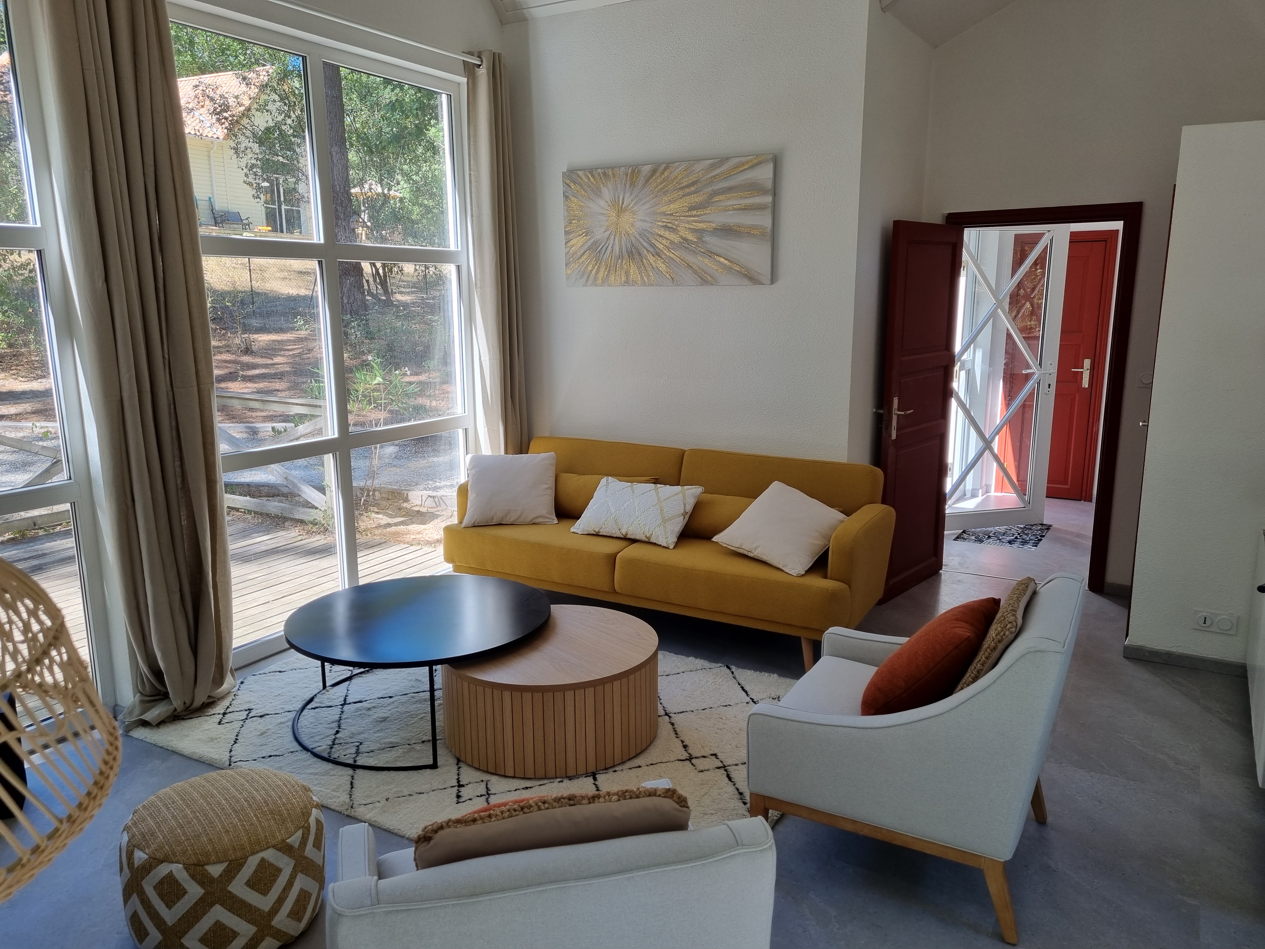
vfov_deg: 53.1
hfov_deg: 67.3
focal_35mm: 26
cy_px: 474
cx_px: 632
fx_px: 950
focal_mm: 5.4
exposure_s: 1/193
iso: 50
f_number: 1.8
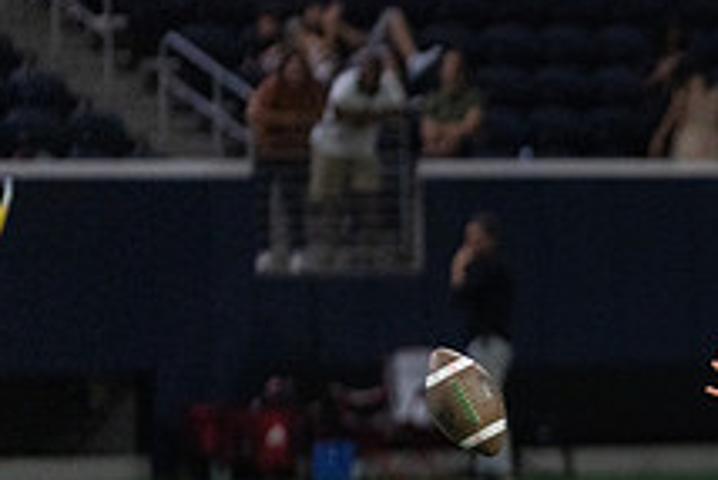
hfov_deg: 3.8
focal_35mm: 542
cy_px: 441
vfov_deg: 2.5
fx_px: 10817
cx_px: 943
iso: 4000
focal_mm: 200
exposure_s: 1/1250
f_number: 2.8
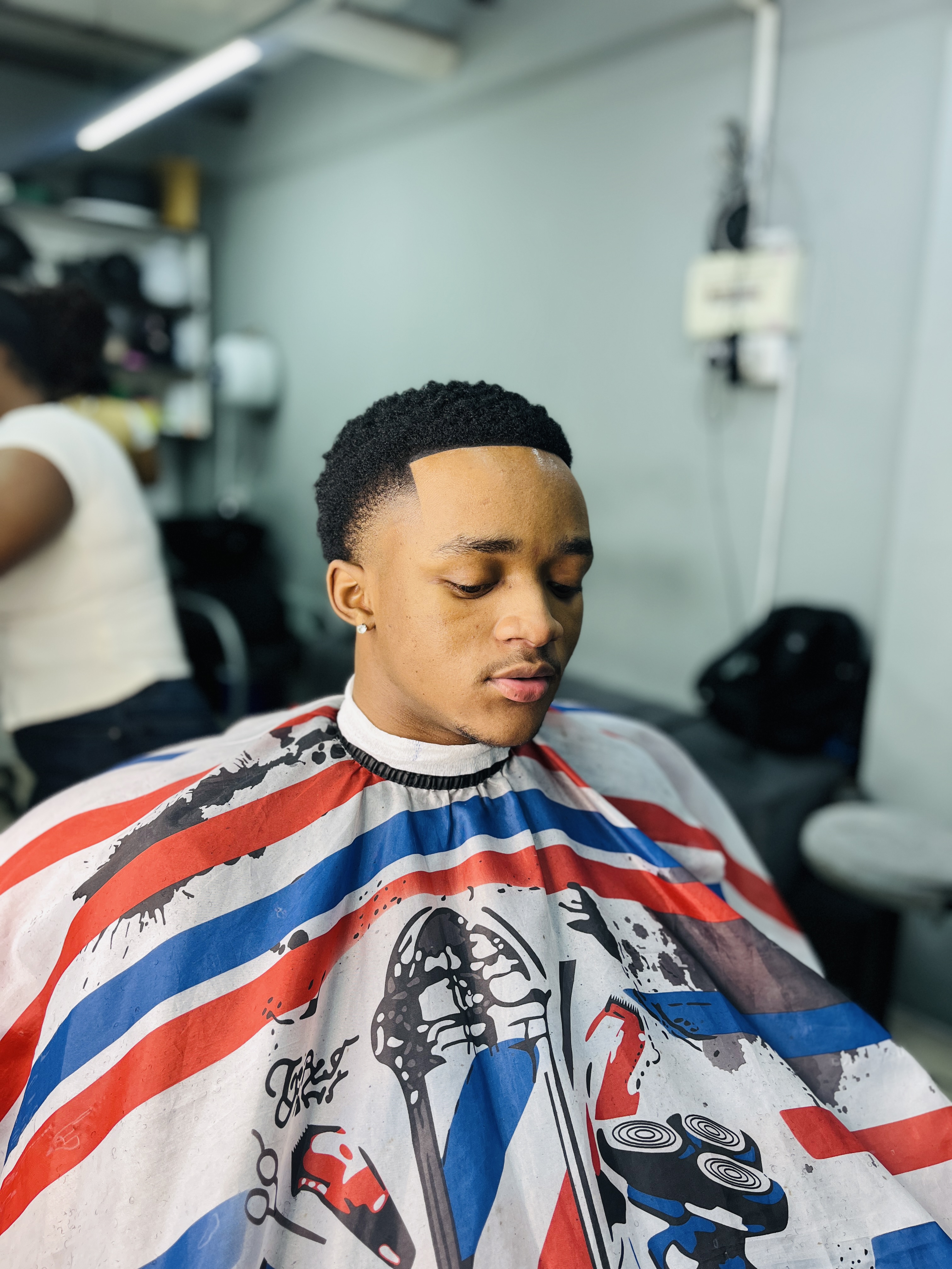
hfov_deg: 53.1
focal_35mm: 26
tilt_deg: -11.7
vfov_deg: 67.3
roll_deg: -2.0
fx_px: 953
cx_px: 476
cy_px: 634
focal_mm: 5.1
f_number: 1.6
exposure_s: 1/100
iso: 80
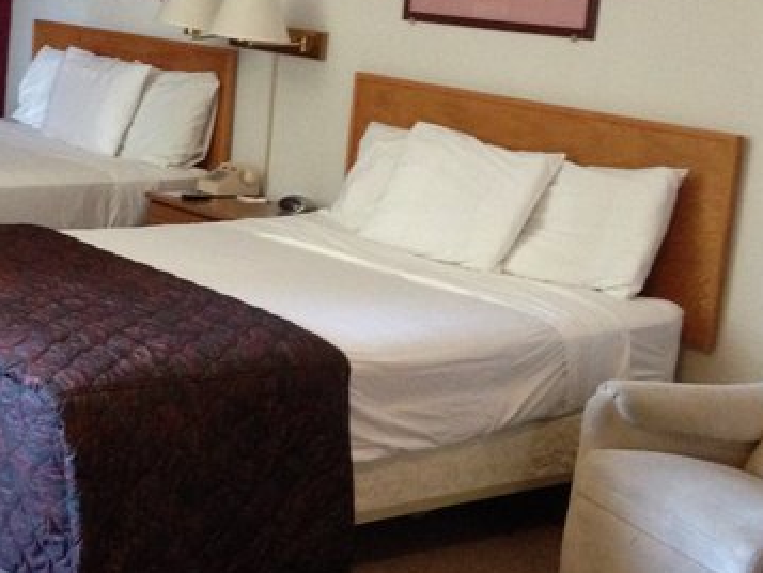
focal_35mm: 74
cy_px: 199
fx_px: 1632
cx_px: 66
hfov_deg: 25.4
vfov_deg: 19.9
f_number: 2.4
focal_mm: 4.12
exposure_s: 1/20
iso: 400
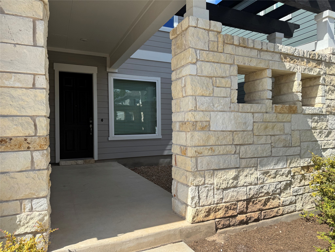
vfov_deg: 56.8
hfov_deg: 71.6
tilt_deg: +0.5
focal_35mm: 24
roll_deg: -0.1
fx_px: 232
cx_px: 168
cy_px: 126
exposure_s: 1/4950
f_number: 1.78
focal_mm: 6.76
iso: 80
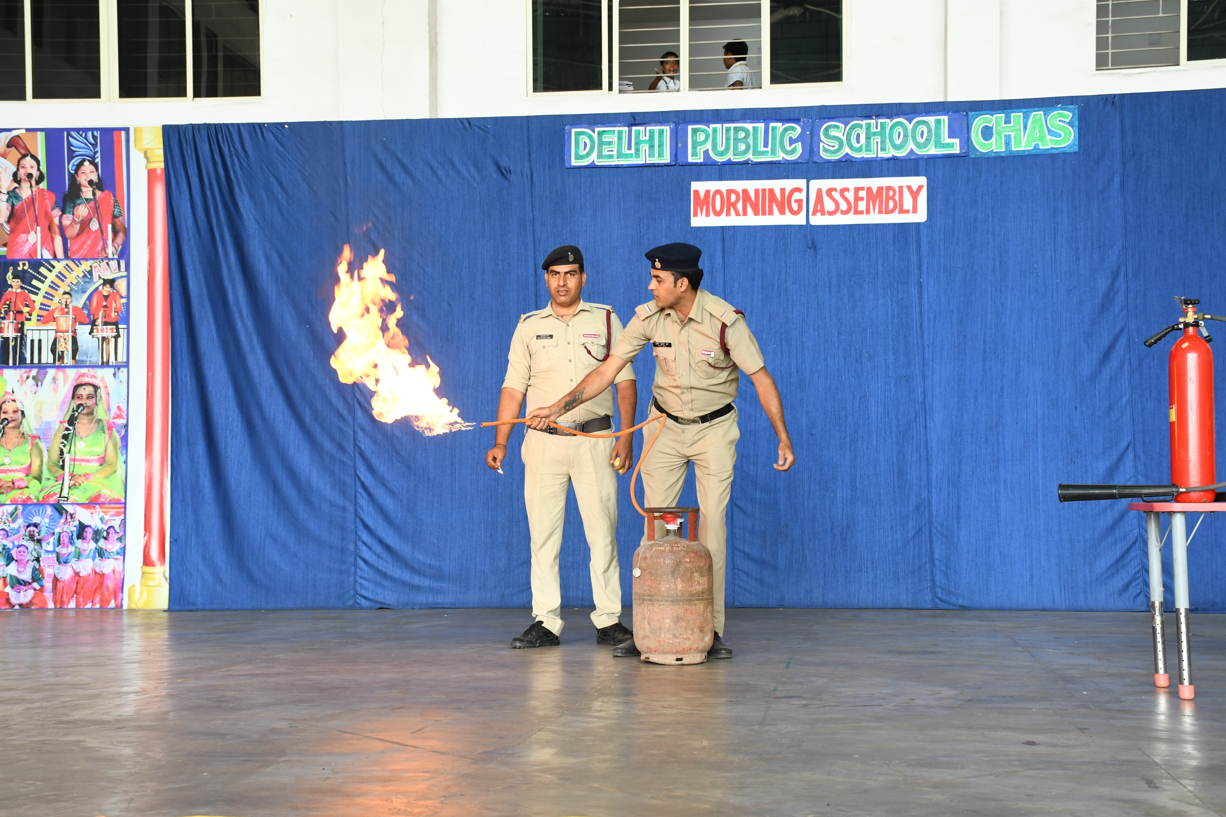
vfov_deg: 26.0
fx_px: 1771
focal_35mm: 52
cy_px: 408
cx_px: 613
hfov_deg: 38.2
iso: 1000
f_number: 6.3
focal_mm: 35
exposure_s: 1/125
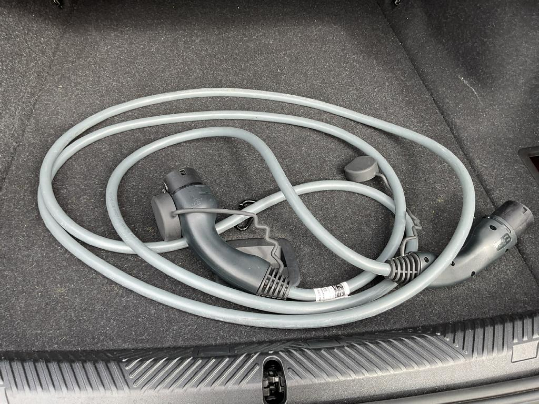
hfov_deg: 61.7
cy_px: 202
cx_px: 270
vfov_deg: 48.2
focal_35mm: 29
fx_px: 452
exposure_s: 1/126
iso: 16
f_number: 1.8
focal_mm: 3
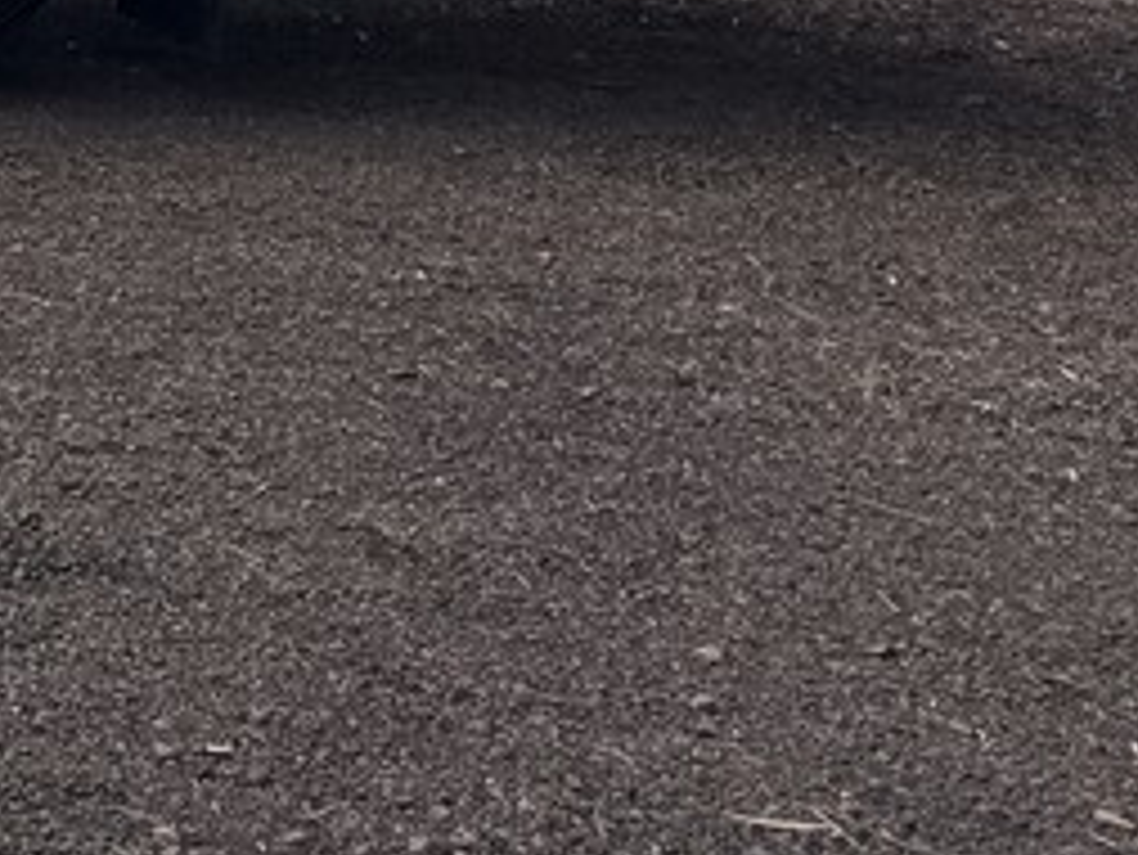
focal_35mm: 108
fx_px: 3552
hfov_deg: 15.1
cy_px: -644
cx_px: -1077
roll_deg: -1.5
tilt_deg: +1.5
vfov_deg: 12.6
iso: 80
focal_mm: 6.76
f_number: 1.78
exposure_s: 1/5714
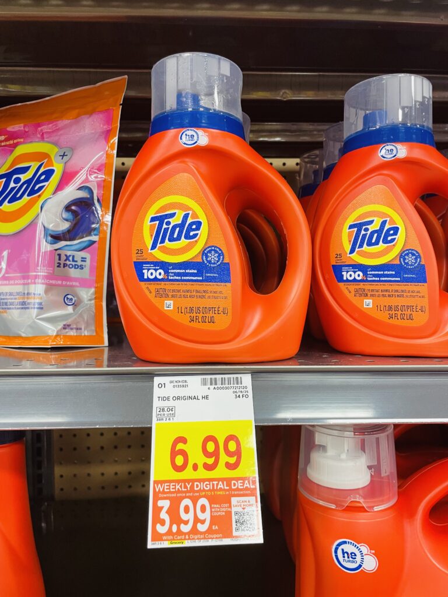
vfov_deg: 67.3
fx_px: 449
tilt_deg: -0.2
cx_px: 224
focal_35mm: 26
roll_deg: +1.8
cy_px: 298
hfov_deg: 53.1
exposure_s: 1/63
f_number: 1.6
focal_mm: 4.2
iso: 80
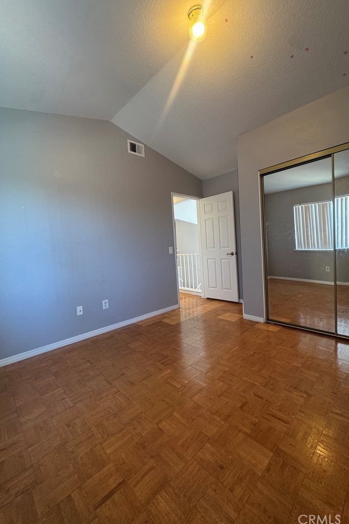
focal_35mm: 15
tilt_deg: -3.7
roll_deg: +3.6
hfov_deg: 77.3
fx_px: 218
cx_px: 185
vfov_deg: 100.4
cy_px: 257
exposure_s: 1/60
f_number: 2.2
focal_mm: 2.22
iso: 200
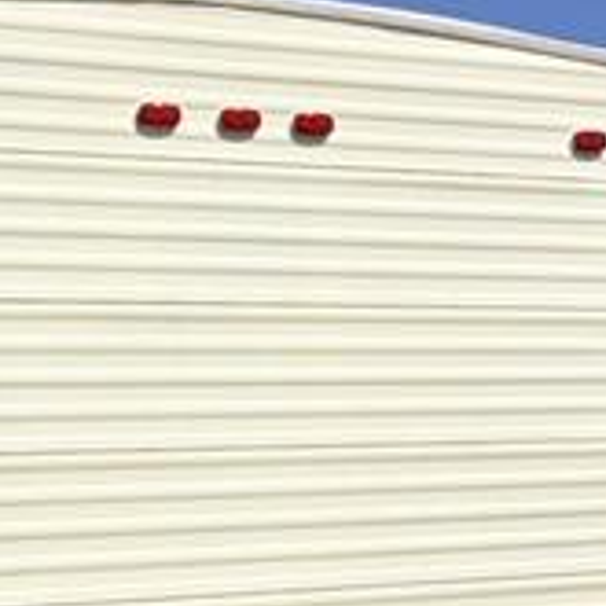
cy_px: 433
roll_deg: +2.1
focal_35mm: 77
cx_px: 107
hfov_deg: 22.1
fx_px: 1525
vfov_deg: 22.3
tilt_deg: +1.9
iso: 20
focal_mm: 2.22
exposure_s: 1/2165
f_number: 2.2
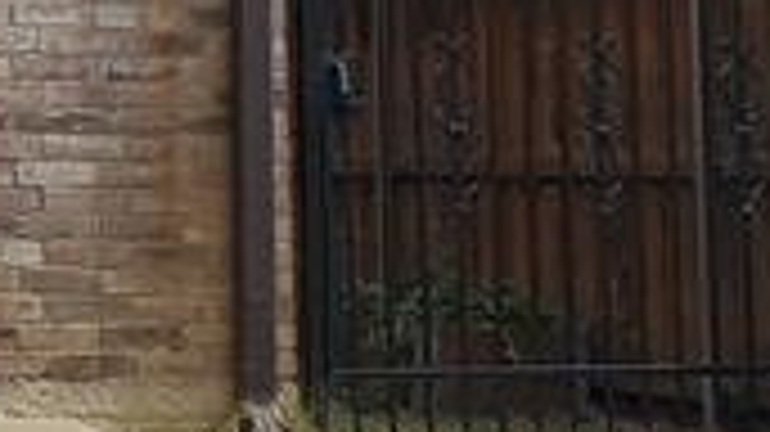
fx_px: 3469
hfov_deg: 11.1
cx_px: -928
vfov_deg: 7.0
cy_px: -189
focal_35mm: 170
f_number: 2.4
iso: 50
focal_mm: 4.3
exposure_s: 1/1783
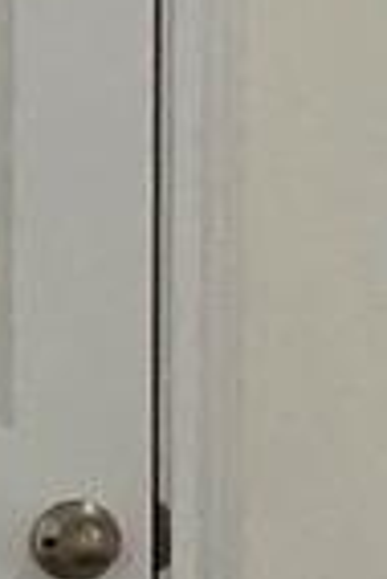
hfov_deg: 5.4
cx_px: 1833
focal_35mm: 202
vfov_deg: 10.2
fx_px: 3249
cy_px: 412
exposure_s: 1/100
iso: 80
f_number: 1.8
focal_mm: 3
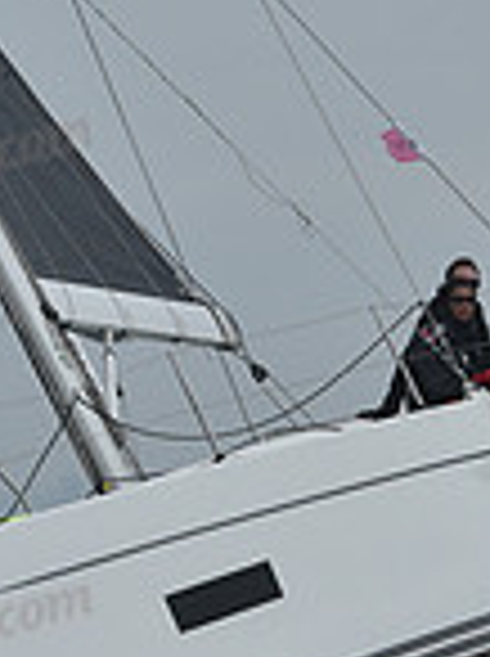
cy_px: 367
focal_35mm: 535
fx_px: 10127
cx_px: 328
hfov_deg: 2.8
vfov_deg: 3.7
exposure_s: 1/800
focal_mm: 140
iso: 250
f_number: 8
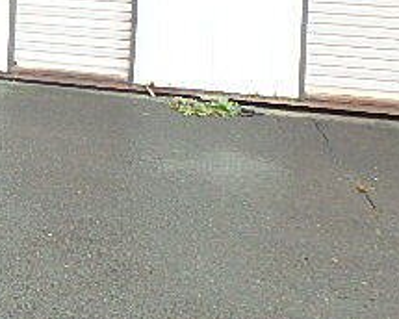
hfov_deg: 26.8
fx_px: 720
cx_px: -98
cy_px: -69
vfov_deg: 22.9
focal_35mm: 61
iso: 200
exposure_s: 1/40
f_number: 3.5
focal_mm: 3.7
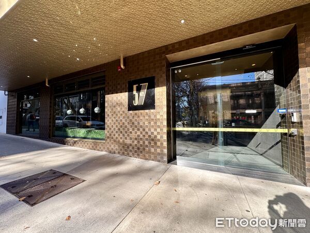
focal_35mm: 14
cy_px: 116
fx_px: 125
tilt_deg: +2.8
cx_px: 155
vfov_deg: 85.7
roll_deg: +0.4
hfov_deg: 102.1
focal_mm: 2.22
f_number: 2.2
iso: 40
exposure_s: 1/332
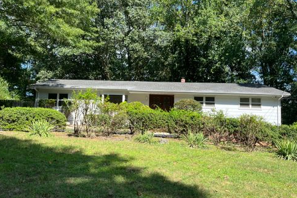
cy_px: 102
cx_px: 150
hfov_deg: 65.5
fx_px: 231
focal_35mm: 28
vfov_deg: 46.4
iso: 50
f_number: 1.6
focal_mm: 5.1
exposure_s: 1/1339
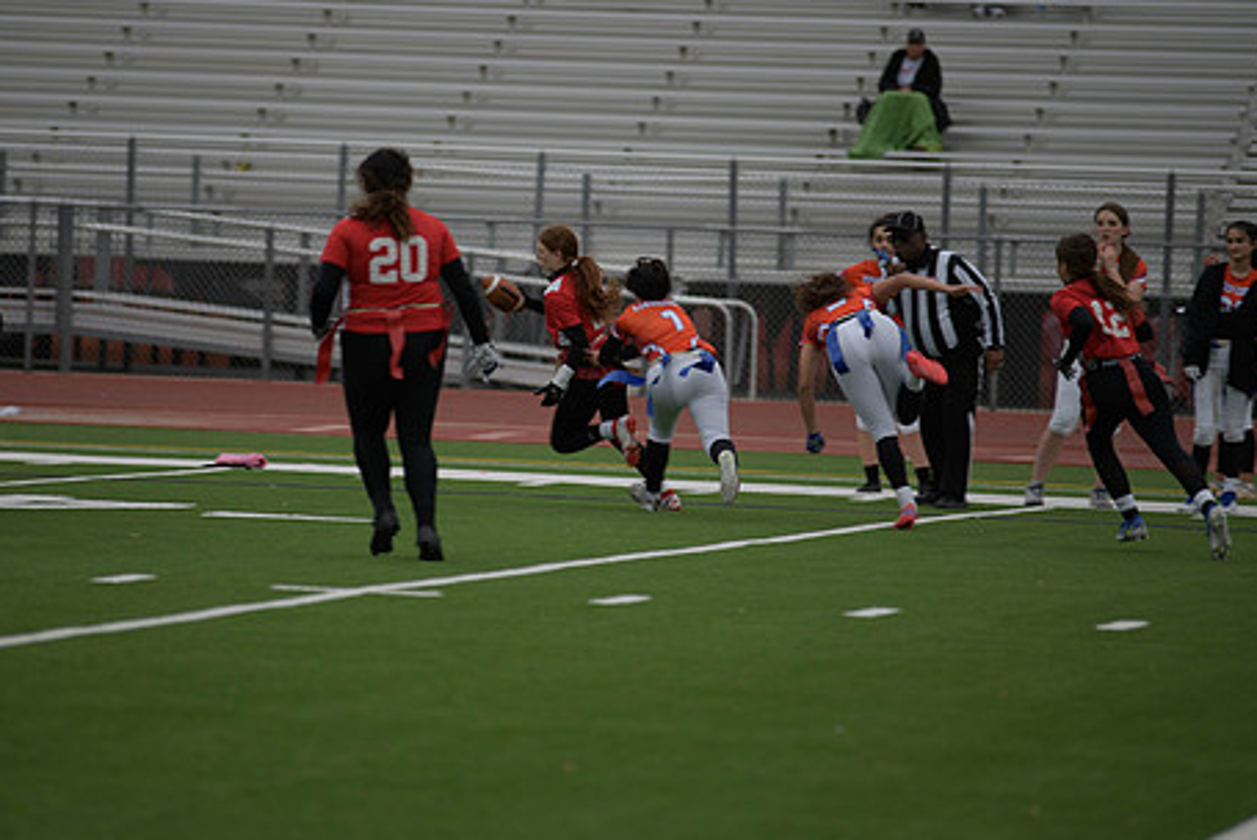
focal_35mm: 255
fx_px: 8909
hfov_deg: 8.1
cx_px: 572
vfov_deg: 5.4
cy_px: 322
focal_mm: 200
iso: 90
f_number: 2.8
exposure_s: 1/200
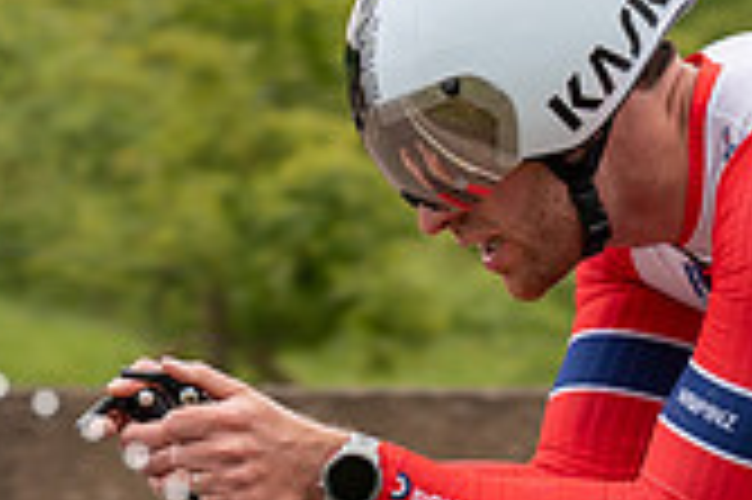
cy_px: 236
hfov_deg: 4.6
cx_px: 755
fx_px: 9432
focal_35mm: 452
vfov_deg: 3.0
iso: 160
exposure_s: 1/1000
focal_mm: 70
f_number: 4
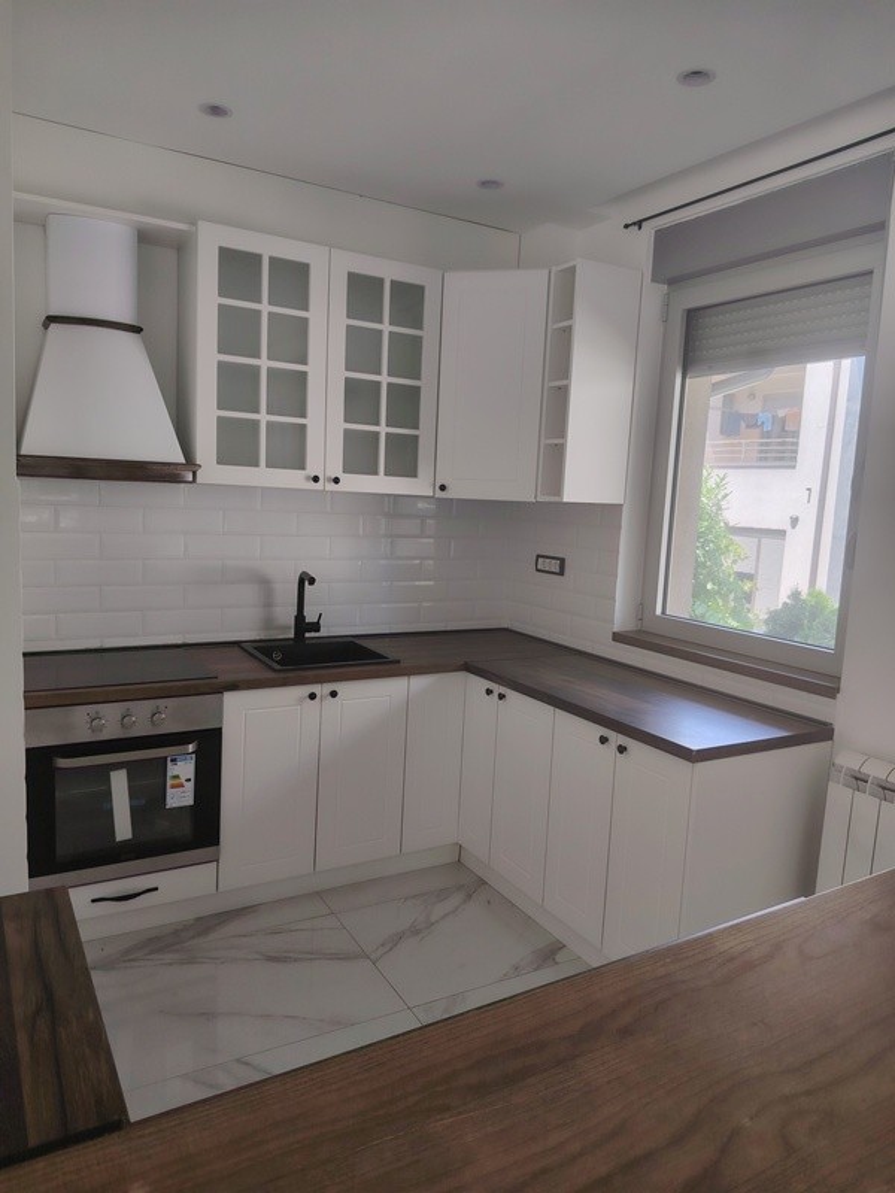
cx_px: 448
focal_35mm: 24
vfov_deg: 71.6
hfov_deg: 56.8
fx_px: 827
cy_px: 596
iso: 113
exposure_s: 1/50
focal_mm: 5.25
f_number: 1.75
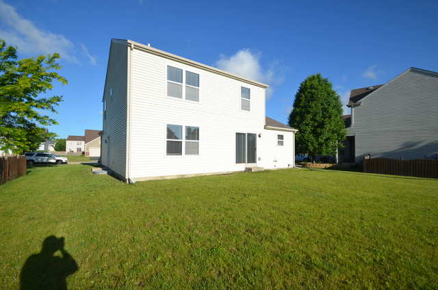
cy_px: 145
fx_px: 182
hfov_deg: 100.5
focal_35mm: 15
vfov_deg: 77.1
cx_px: 219
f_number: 8
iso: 110
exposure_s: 1/250
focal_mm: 10
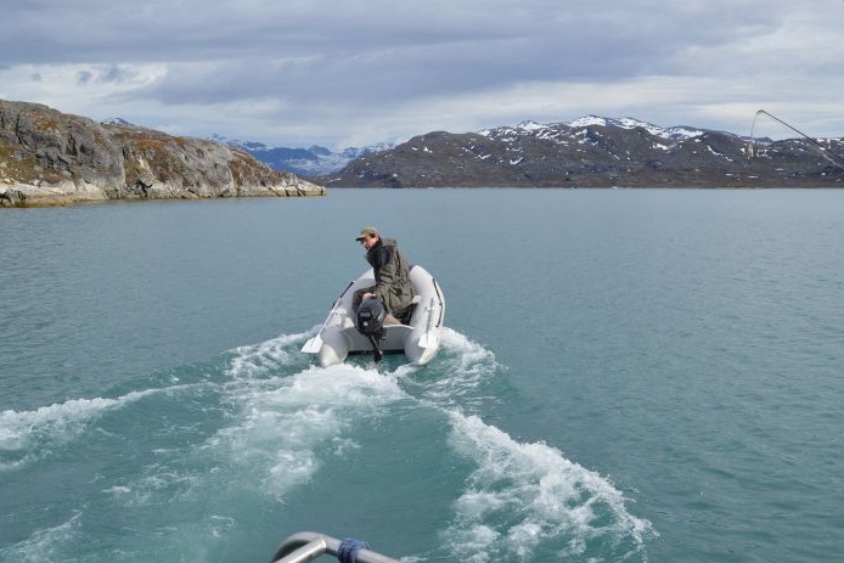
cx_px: 384
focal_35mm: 38
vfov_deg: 35.0
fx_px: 891
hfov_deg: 50.6
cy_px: 242
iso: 100
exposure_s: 1/320
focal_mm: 22
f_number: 9
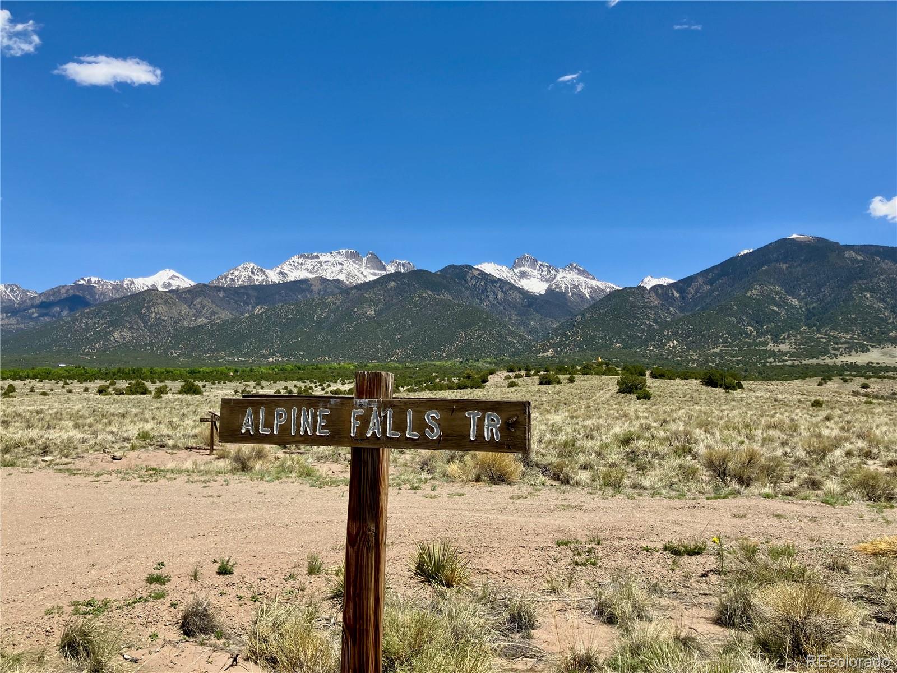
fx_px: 726
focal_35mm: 28
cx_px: 448
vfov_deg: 49.7
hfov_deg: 63.4
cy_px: 336
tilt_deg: +6.9
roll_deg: -1.8
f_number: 1.8
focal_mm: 3.99
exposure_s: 1/2114
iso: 32
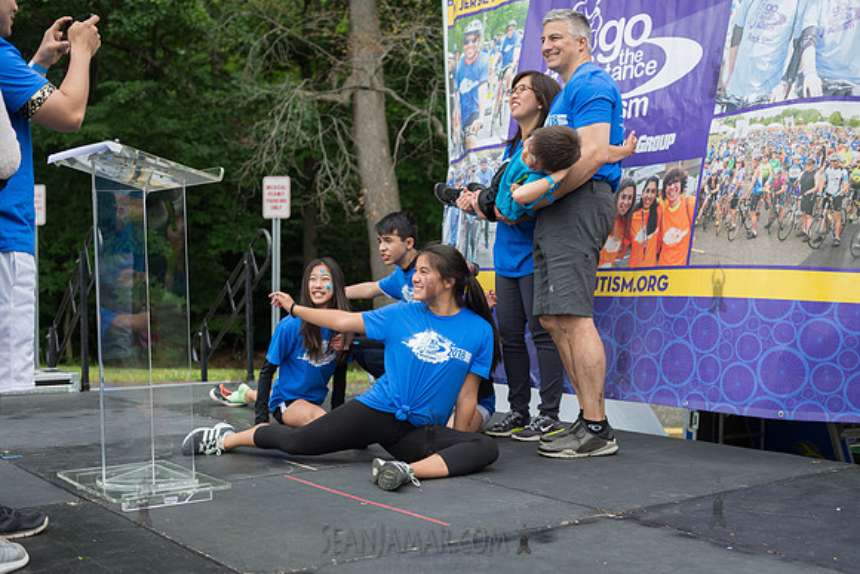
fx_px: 1147
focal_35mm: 48
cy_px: 287
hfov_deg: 41.1
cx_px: 430
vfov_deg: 28.1
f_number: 3.5
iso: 200
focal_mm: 48
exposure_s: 1/640
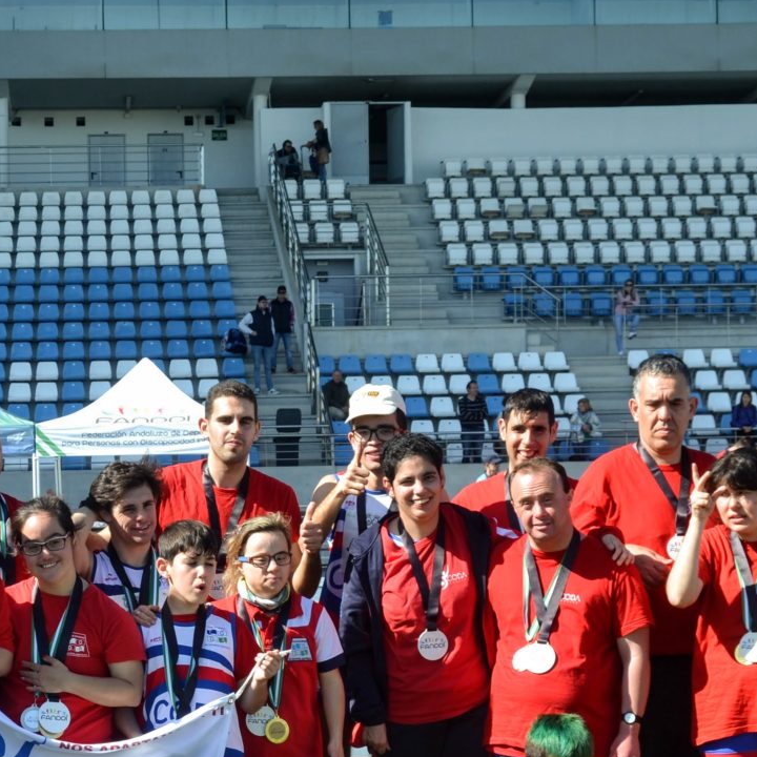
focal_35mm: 78
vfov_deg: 21.8
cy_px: 618
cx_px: 150
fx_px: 1933
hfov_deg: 21.9
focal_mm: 23
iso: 100
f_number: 7.1
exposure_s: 1/200
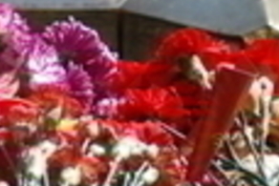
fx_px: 3567
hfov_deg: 4.5
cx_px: 176
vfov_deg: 3.0
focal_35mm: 460
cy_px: 64
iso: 320
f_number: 4.8
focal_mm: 70
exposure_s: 1/1500
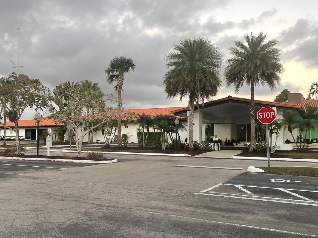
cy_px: 133
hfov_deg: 50.6
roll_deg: +2.5
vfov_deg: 39.6
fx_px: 331
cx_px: 111
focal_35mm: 36
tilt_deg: -0.3
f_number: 1.6
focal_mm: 4.2
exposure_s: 1/121
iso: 80
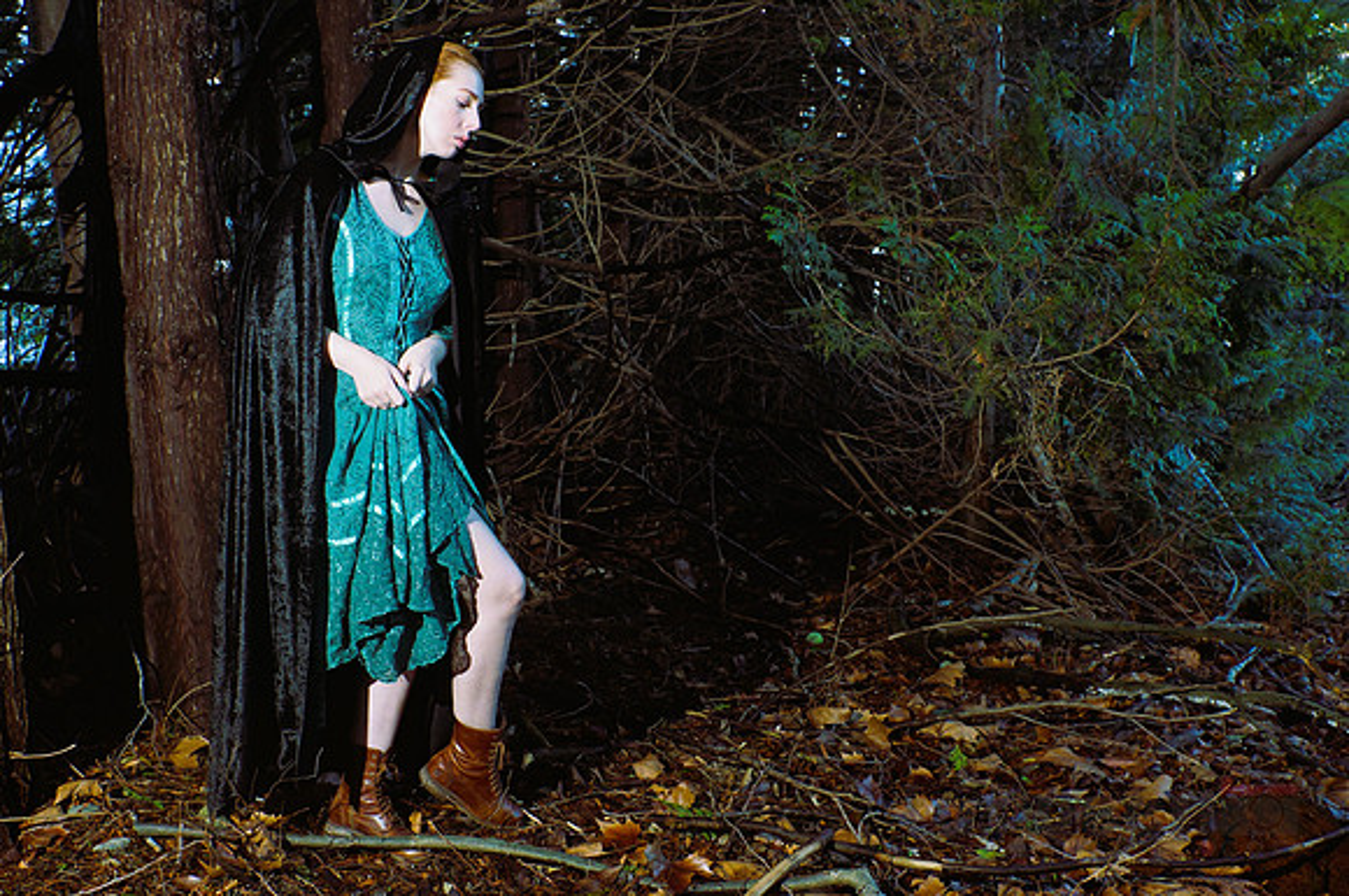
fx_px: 1347
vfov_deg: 36.8
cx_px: 674
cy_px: 448
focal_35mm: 36
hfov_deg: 53.2
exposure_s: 1/60
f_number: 5.6
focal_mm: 24
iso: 400
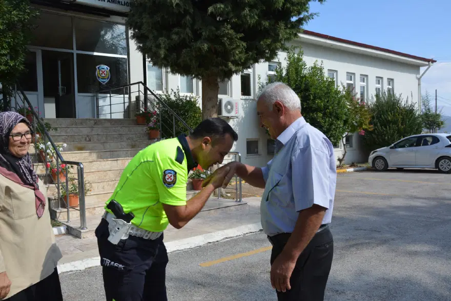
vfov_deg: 40.0
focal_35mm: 33
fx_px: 413
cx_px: 226
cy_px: 150
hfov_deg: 57.2
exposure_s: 1/250
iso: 140
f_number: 8
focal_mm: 22
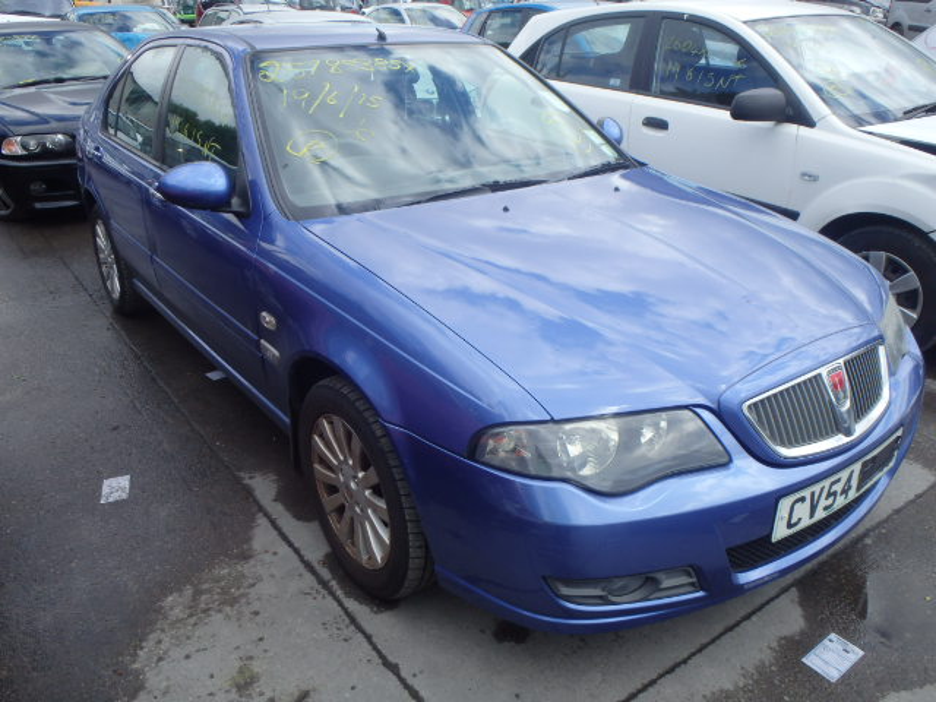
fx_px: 757
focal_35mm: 28
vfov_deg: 49.7
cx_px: 468
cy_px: 351
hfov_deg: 63.4
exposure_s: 1/500
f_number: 3.9
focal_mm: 5
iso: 125
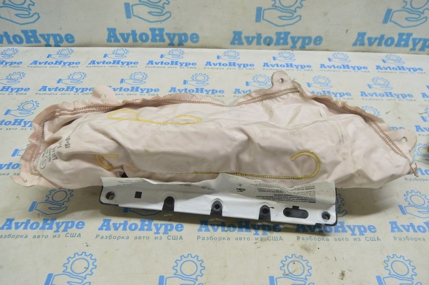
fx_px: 357
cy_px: 142
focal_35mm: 30
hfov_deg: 62.0
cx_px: 214
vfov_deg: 43.5
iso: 400
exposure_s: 1/20
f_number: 5.6
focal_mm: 20
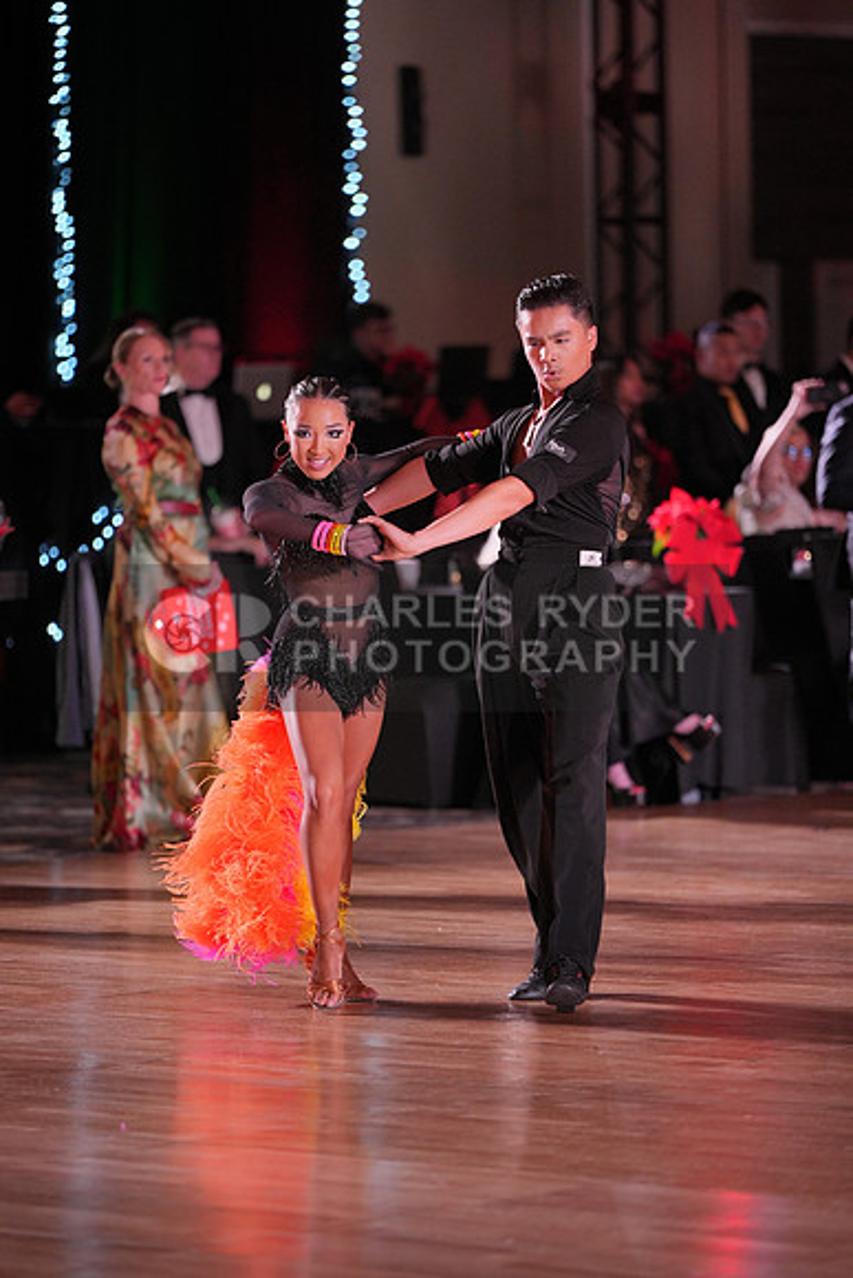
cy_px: 639
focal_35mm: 178
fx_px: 6322
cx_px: 426
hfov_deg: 7.7
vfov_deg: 11.5
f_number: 2.8
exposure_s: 1/400
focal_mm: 178
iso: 1250
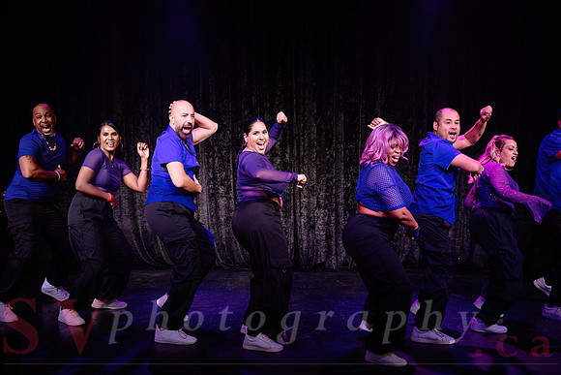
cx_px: 280
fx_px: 639
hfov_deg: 47.4
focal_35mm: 41
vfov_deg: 32.6
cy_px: 188
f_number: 3.2
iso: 1250
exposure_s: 1/400
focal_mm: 41
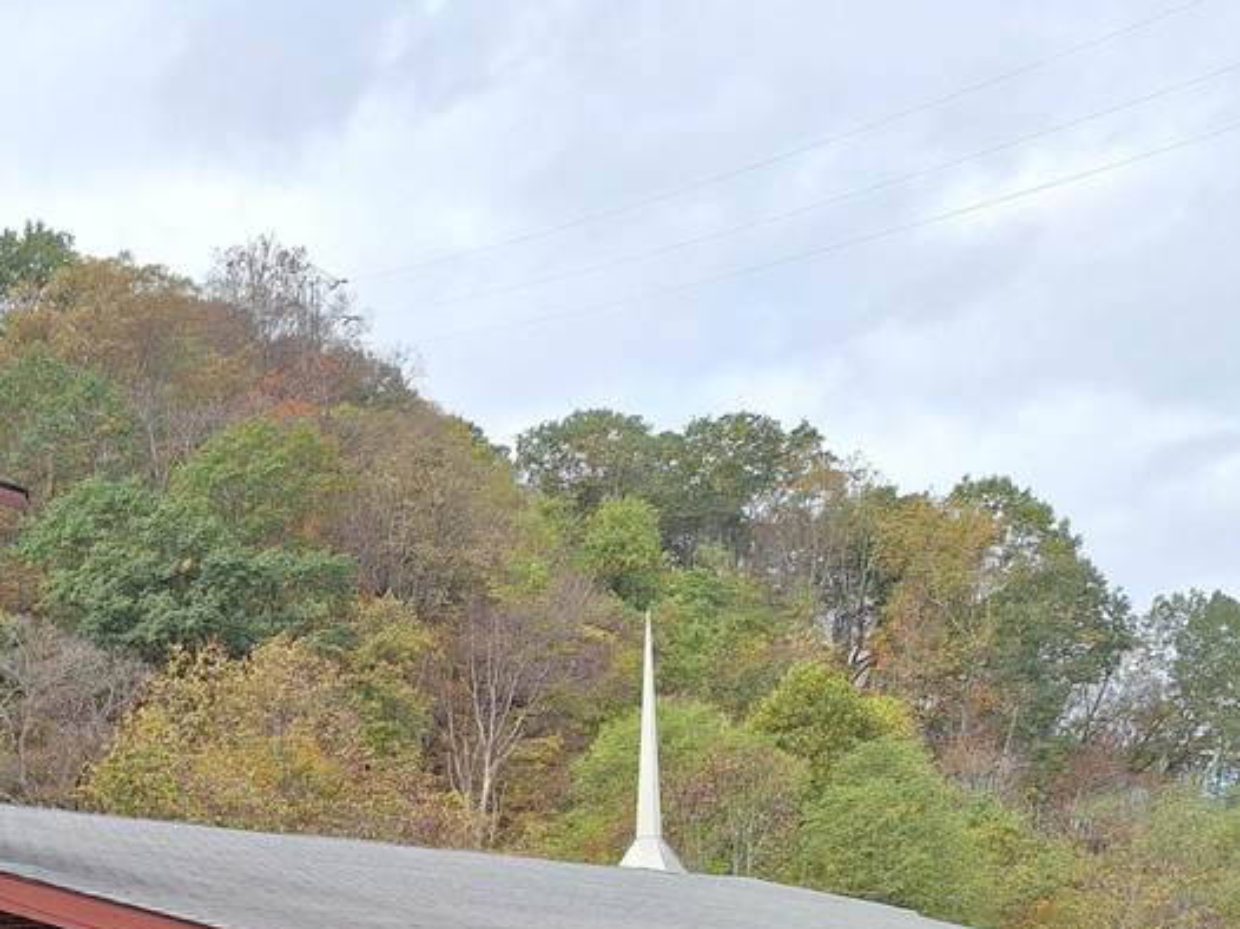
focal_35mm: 56
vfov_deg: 24.0
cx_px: -19
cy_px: 1075
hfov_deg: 31.6
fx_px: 2005
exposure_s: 1/1015
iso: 40
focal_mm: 5.54
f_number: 1.8
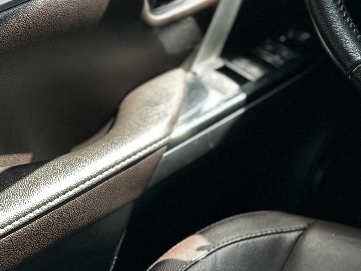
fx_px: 740
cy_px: -59
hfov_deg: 26.0
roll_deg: +3.7
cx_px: 358
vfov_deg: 19.4
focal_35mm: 71
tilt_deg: -18.7
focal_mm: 6.86
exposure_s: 1/64
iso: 250
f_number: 1.78
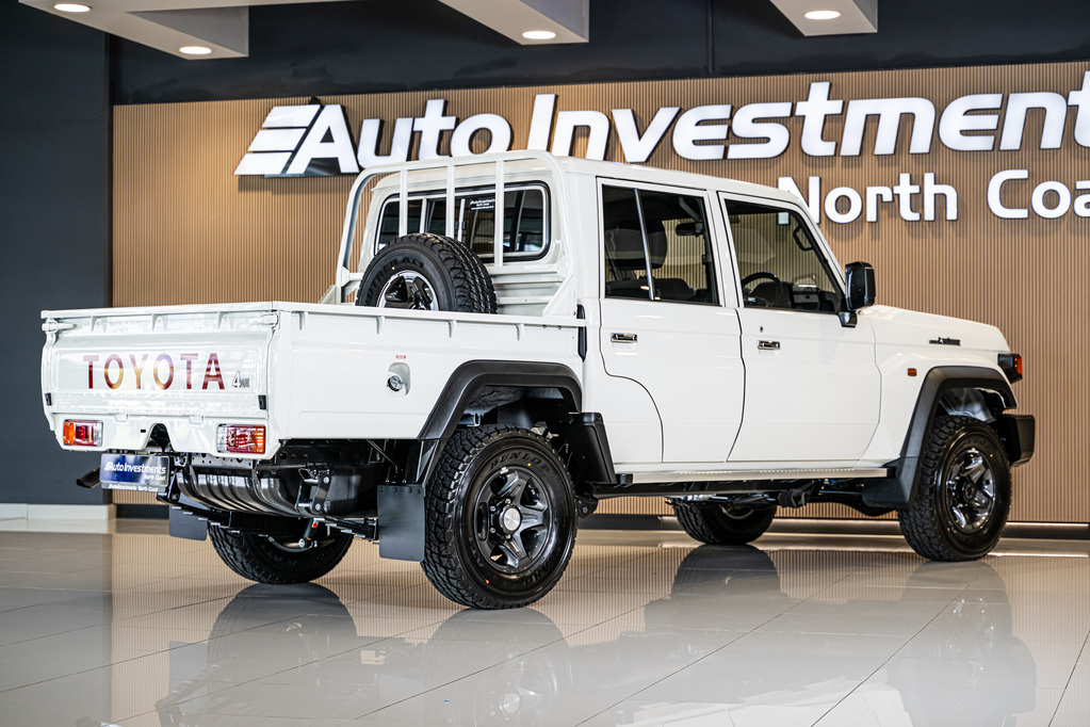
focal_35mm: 66
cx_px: 545
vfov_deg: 20.6
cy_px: 364
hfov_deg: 30.5
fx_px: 1998
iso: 320
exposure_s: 1/100
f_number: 4
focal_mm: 66
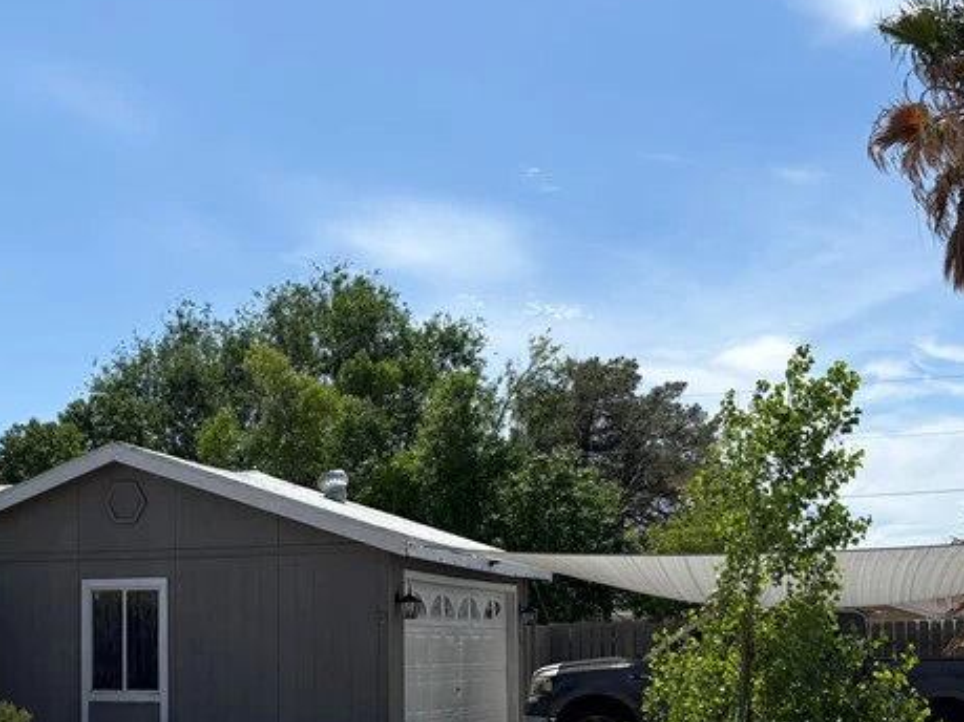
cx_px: 216
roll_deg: +0.4
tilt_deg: +1.2
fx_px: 1615
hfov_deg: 32.5
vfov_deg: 24.6
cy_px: 638
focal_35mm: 58
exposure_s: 1/5952
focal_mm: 5.96
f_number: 1.6
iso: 50
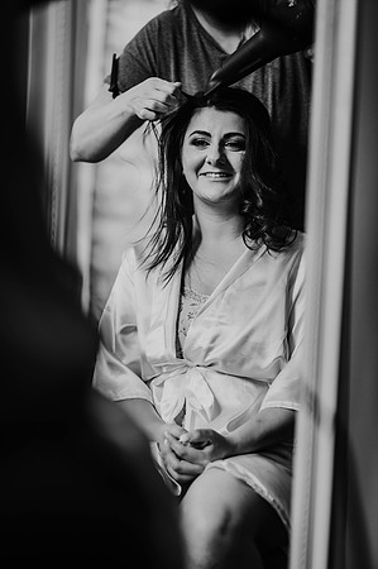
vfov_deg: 23.9
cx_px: 189
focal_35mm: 85
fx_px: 1342
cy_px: 284
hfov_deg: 16.0
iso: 200
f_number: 1.8
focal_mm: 85
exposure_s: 1/160
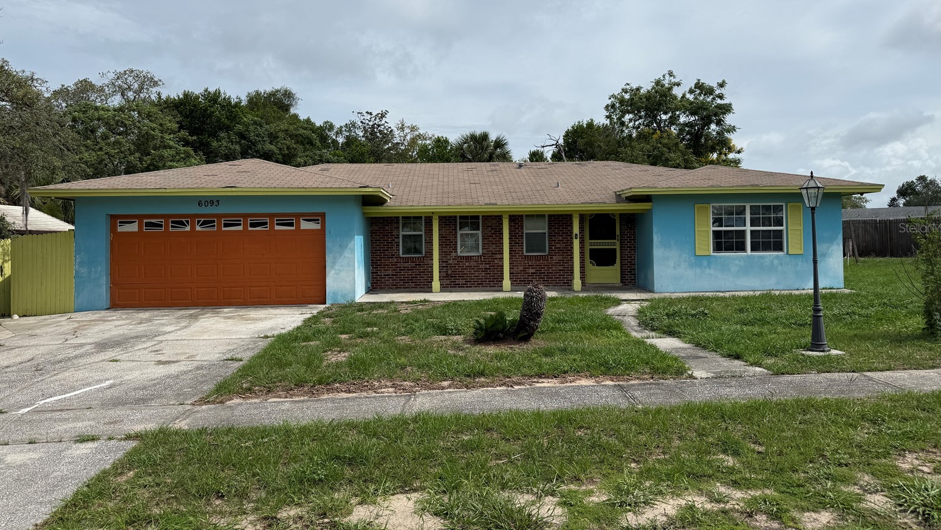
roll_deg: +1.0
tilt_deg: +2.5
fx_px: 674
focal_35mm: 27
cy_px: 227
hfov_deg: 69.8
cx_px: 470
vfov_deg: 42.8
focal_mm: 6.76
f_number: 1.78
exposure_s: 1/8130
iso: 80
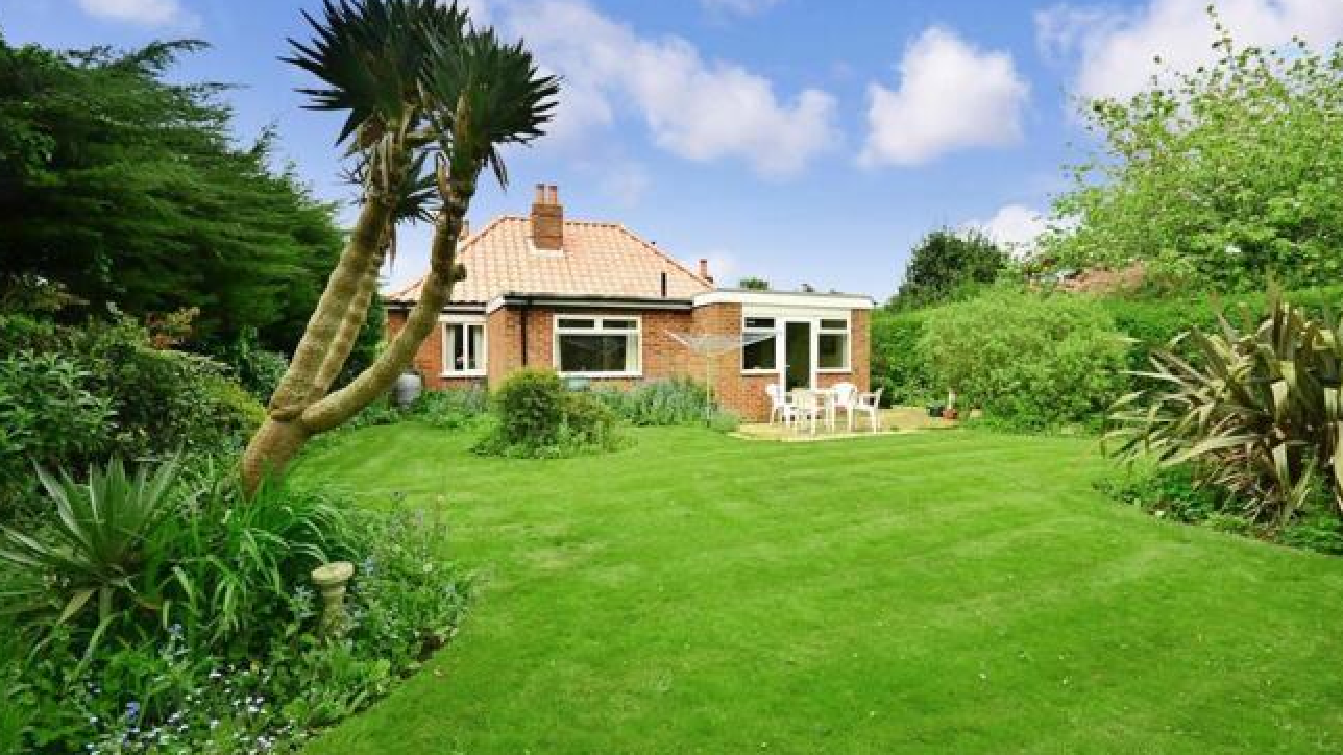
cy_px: 347
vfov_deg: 67.0
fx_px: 570
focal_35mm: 16
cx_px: 674
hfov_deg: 99.4
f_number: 8
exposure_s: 1/200
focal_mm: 10
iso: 200
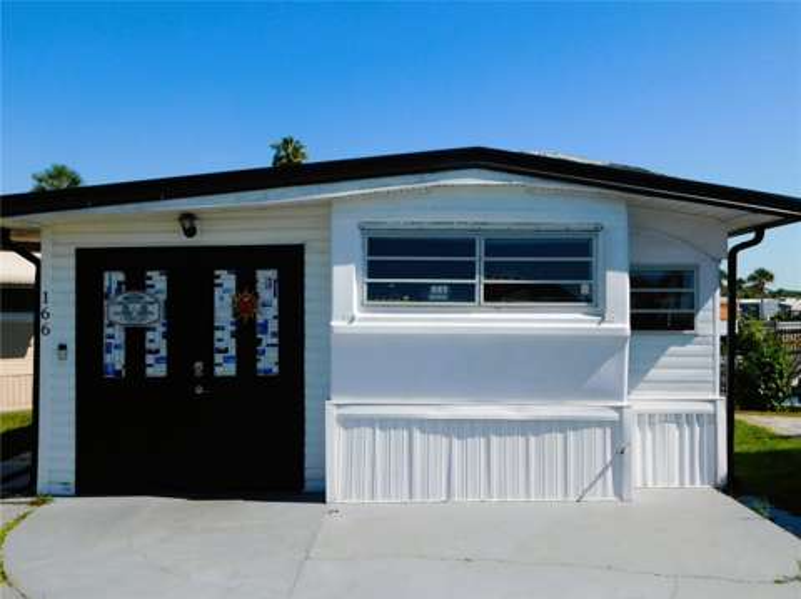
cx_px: 400
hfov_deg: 51.4
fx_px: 832
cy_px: 300
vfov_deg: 39.6
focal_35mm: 36
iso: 125
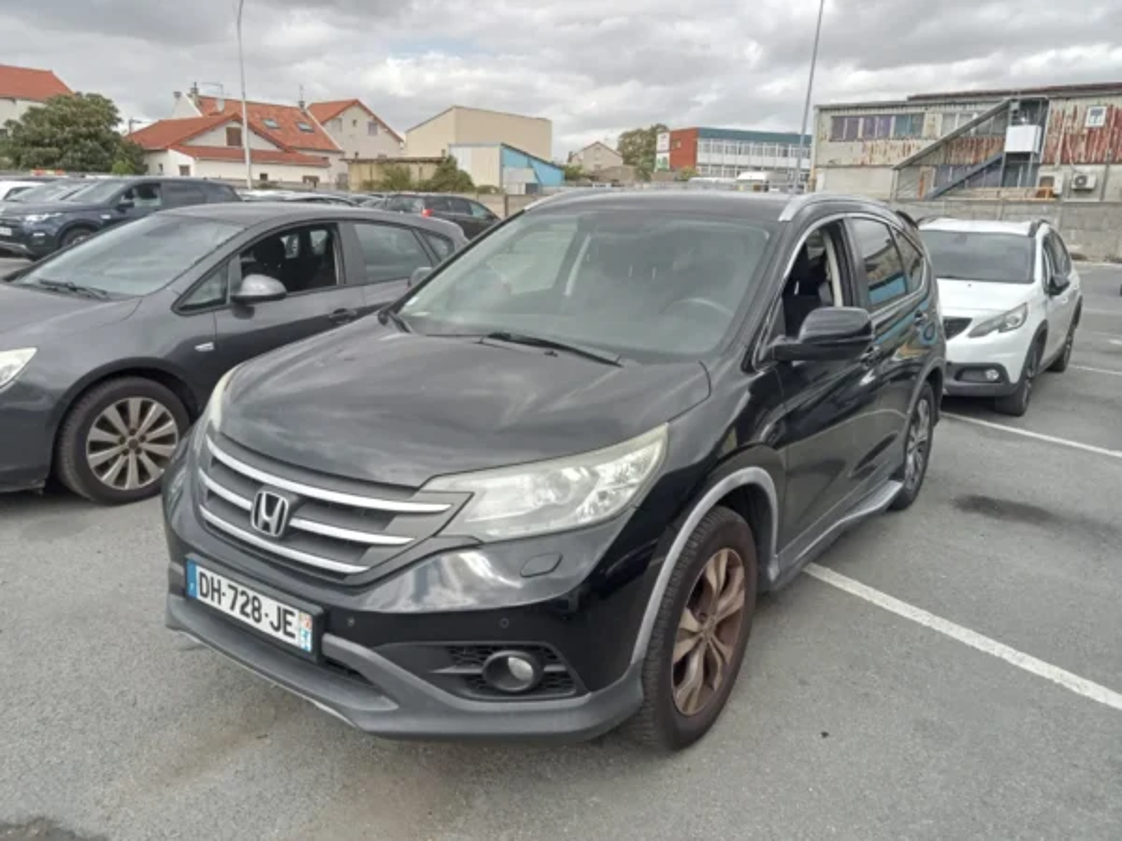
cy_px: 420
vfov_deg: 49.7
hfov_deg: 63.4
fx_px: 908
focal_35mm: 28
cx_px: 561
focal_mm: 3.46
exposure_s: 1/661
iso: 100
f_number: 2.2
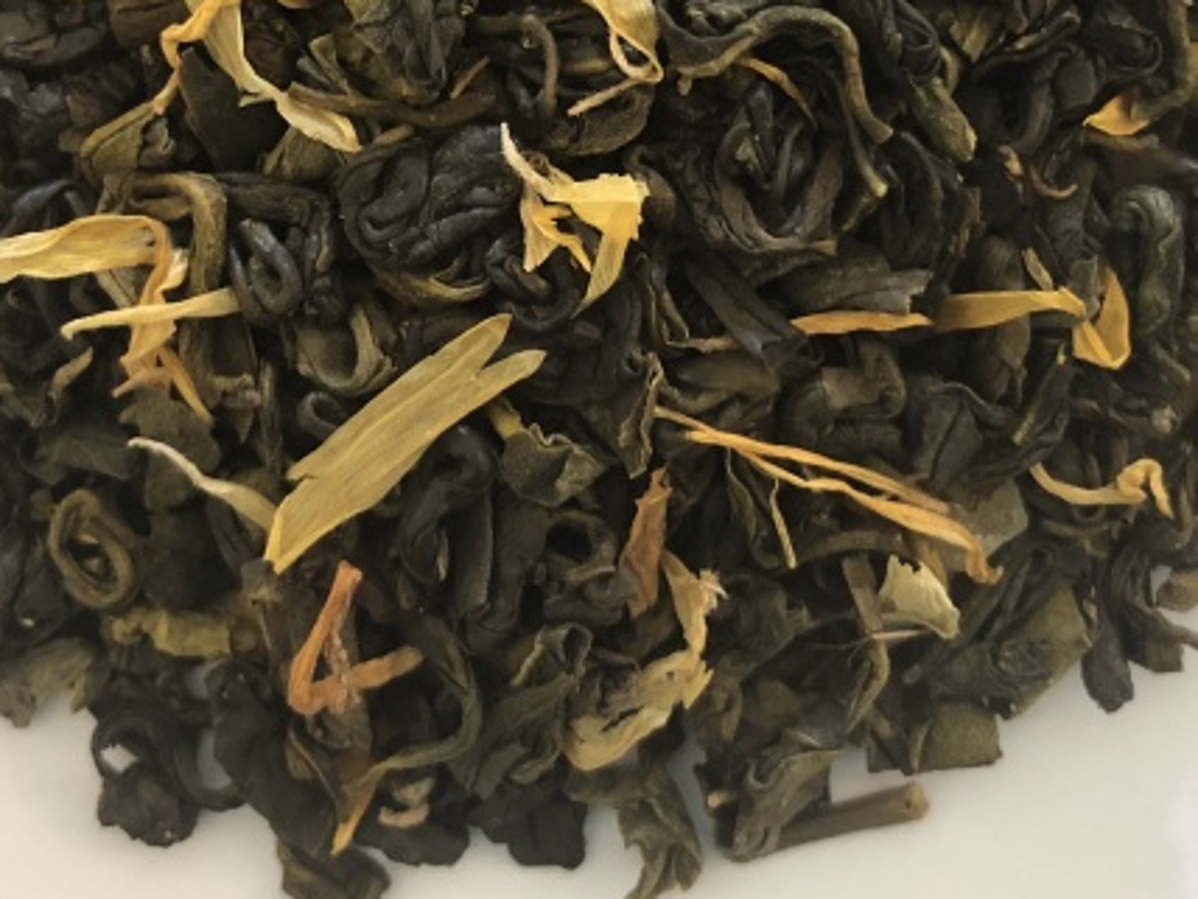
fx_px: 1903
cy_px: 109
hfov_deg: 34.9
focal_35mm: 55
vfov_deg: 25.8
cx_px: 554
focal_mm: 3.99
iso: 100
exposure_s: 1/11
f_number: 1.8
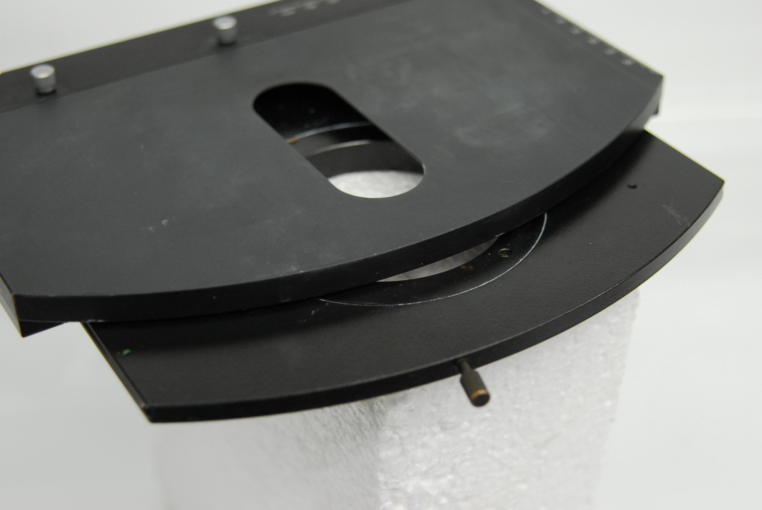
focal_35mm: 63
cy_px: 255
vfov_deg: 21.6
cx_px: 381
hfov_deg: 31.9
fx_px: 1335
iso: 800
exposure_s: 1/125
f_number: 3.5
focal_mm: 42
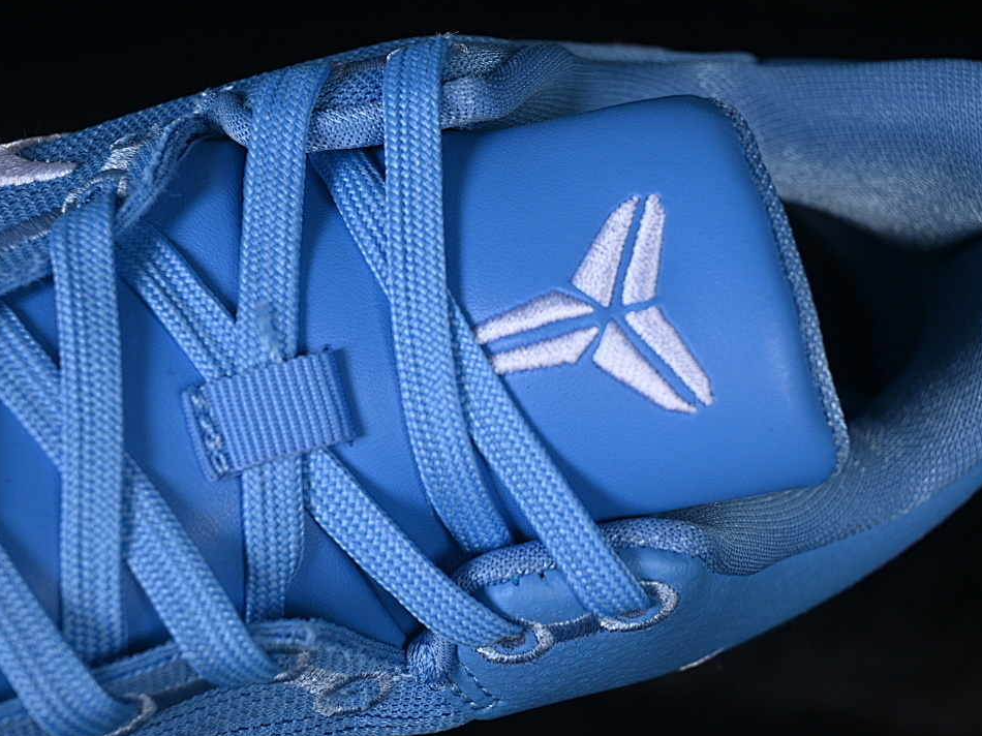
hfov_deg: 23.8
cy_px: 368
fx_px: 2326
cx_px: 504
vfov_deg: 18.0
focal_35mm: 82
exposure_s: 1/80
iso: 160
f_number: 7.1
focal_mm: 50
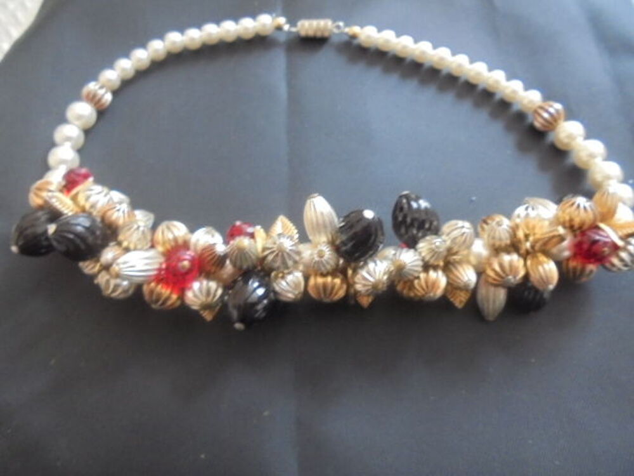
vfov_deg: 53.1
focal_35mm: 26
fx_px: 476
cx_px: 317
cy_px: 238
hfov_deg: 67.3
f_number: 3.5
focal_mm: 4.6
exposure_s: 1/6
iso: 400
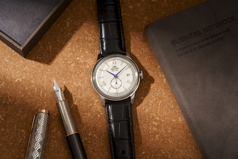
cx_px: 118
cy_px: 79
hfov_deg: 22.4
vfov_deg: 15.0
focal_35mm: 91
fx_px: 602
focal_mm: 90
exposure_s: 1/125
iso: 100
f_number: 18
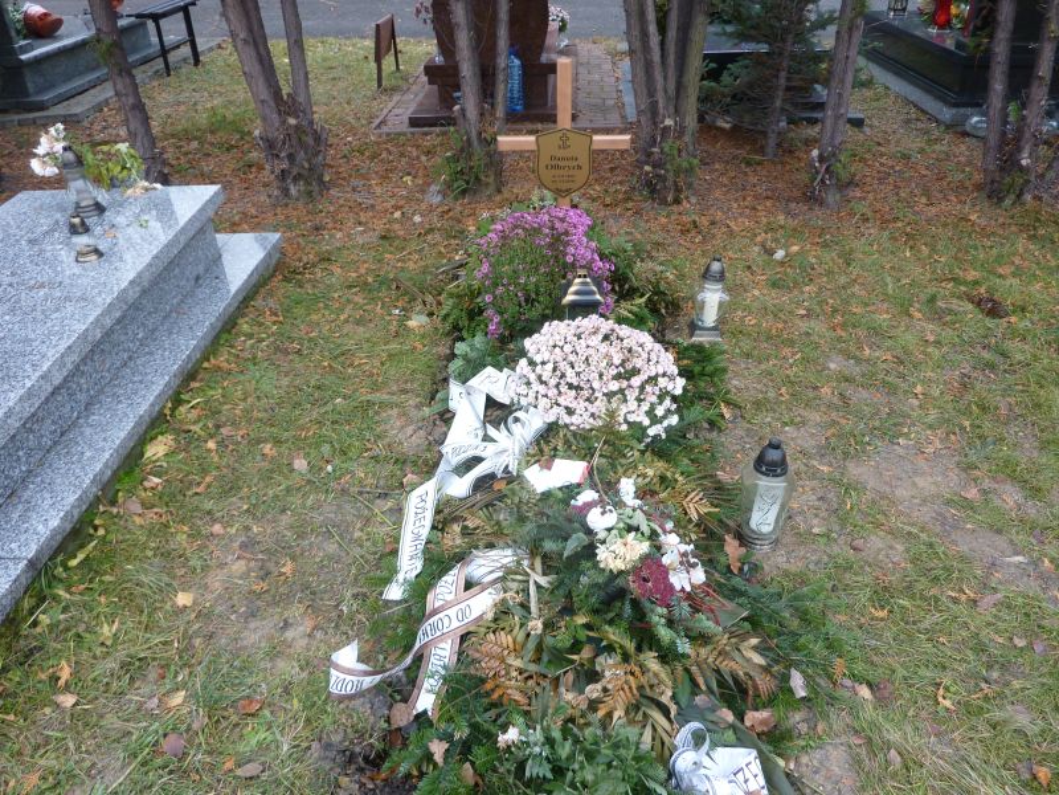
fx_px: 765
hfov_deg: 69.4
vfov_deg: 54.9
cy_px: 398
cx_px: 530
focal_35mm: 25
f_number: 3.3
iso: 80
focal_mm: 4.1
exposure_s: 1/40
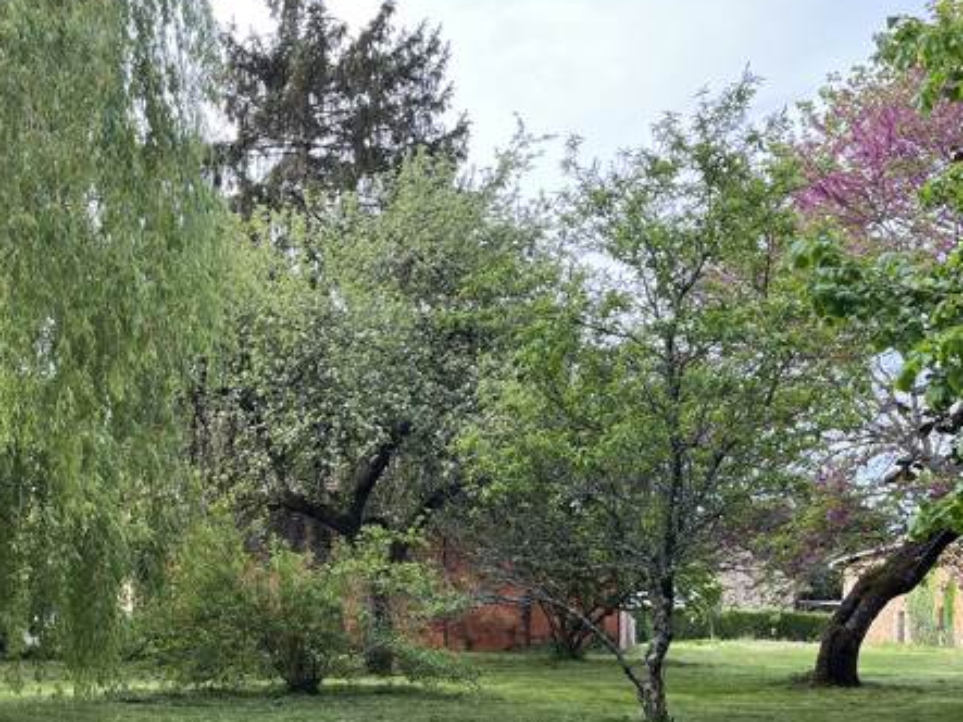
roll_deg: -0.5
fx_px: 1307
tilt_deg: +2.4
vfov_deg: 30.1
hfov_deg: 39.8
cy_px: 587
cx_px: 304
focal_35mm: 47
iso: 50
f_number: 1.6
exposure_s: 1/463
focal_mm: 5.1
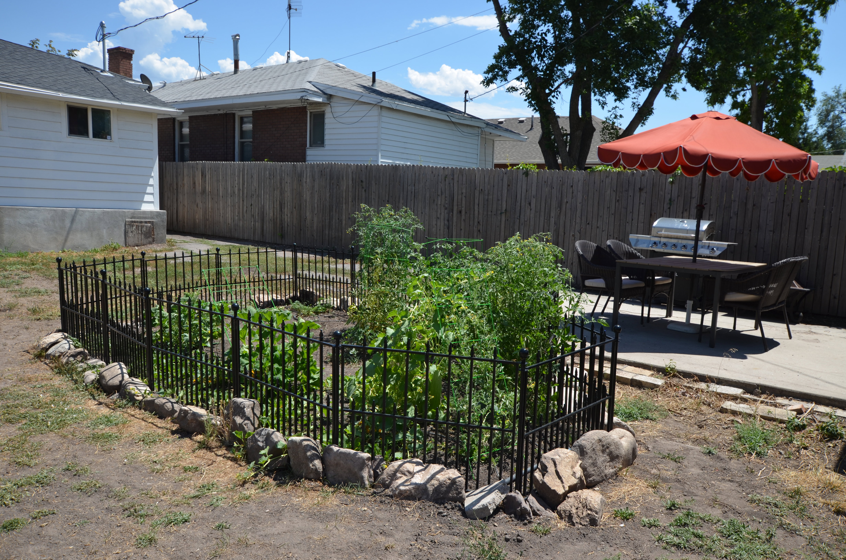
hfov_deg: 62.0
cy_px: 280
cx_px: 423
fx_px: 704
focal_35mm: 30
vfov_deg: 43.4
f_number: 8
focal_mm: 20
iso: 100
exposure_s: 1/250
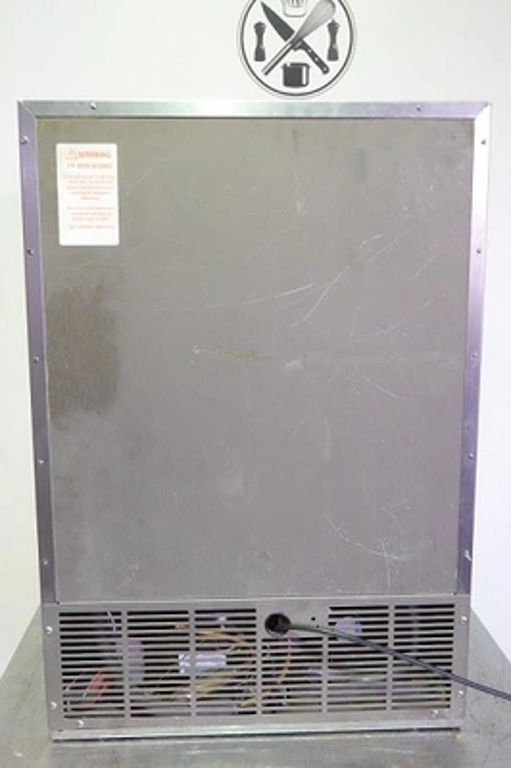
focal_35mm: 37
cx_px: 256
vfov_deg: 51.9
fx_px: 789
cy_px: 384
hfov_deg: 35.9
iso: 3200
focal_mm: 13.84
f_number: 11
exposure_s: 1/15
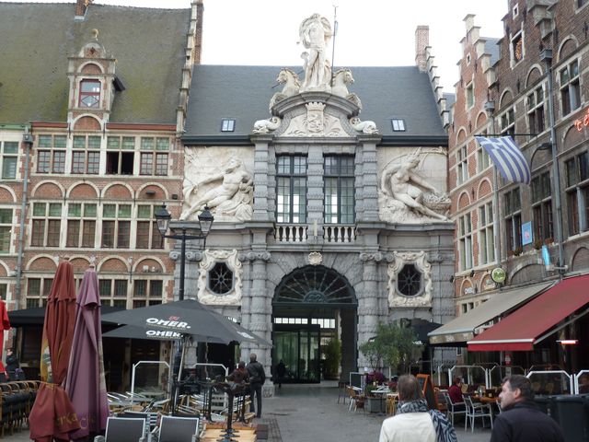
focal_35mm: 42
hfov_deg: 44.8
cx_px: 294
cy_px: 221
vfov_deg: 34.3
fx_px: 715
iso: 80
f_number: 3.7
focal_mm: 6.9
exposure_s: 1/50
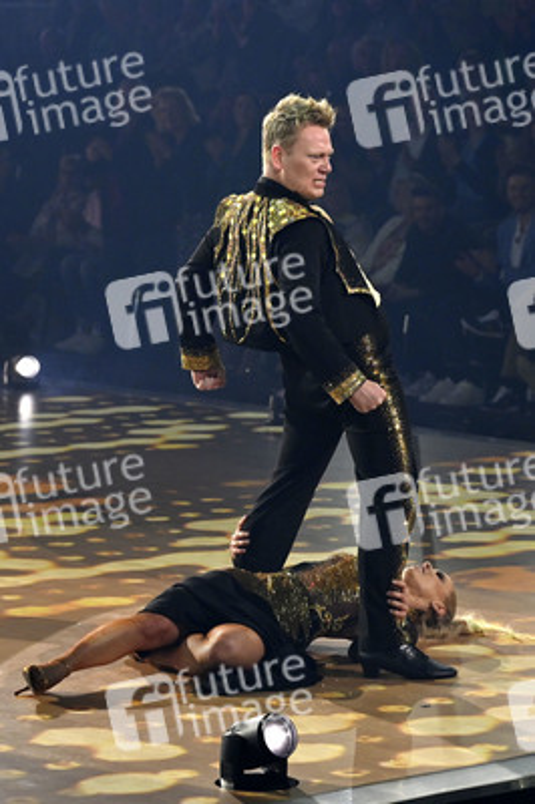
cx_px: 268
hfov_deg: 14.1
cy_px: 402
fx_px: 2166
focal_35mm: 97
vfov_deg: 21.0
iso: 1600
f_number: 5
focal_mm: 97
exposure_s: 1/640
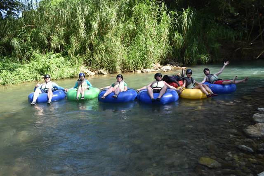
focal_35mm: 30
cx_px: 132
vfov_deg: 43.6
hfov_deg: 61.9
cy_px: 88
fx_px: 220
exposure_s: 1/1000
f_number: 4.5
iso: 400
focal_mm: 20
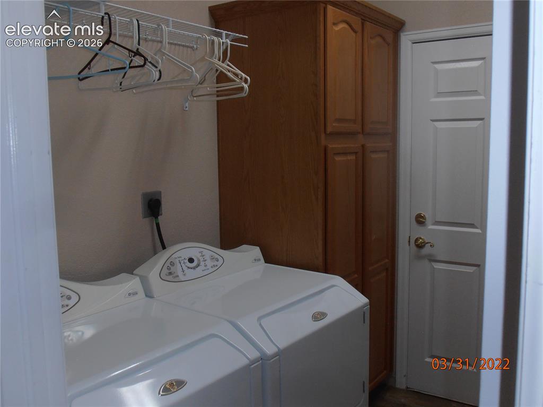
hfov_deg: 50.2
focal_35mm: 37
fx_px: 580
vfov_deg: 38.6
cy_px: 204
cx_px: 272
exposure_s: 1/40
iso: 125
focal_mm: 6.61
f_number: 3.9
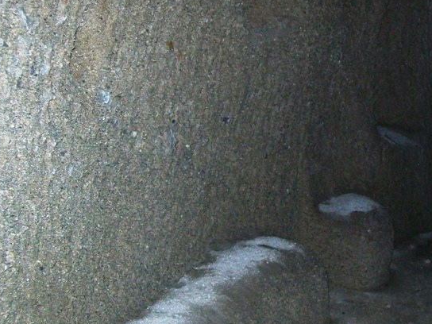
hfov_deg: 29.3
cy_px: 175
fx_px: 799
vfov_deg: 22.9
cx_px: 369
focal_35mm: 64
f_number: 2.7
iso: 160
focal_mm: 6.1
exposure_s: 1/60
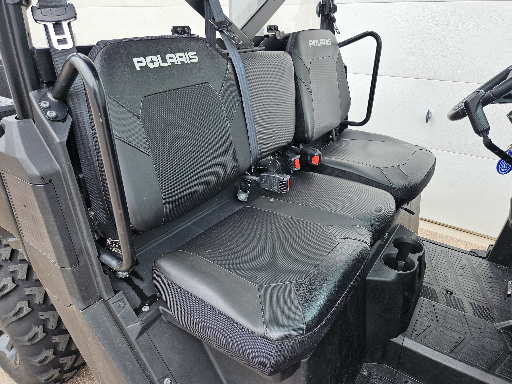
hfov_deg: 71.6
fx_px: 355
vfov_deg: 56.8
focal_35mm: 24
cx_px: 263
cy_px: 191
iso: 25
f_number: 1.8
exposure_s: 1/264
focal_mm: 5.4
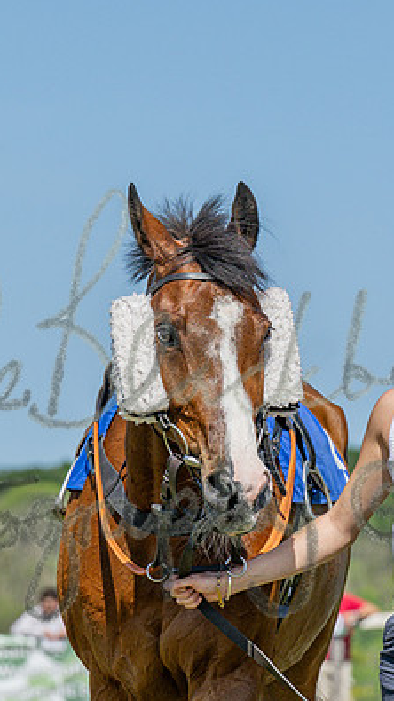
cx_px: 228
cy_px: 312
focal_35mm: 296
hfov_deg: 4.1
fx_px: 5501
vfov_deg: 7.3
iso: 200
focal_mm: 110
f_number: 4.5
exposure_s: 1/2500
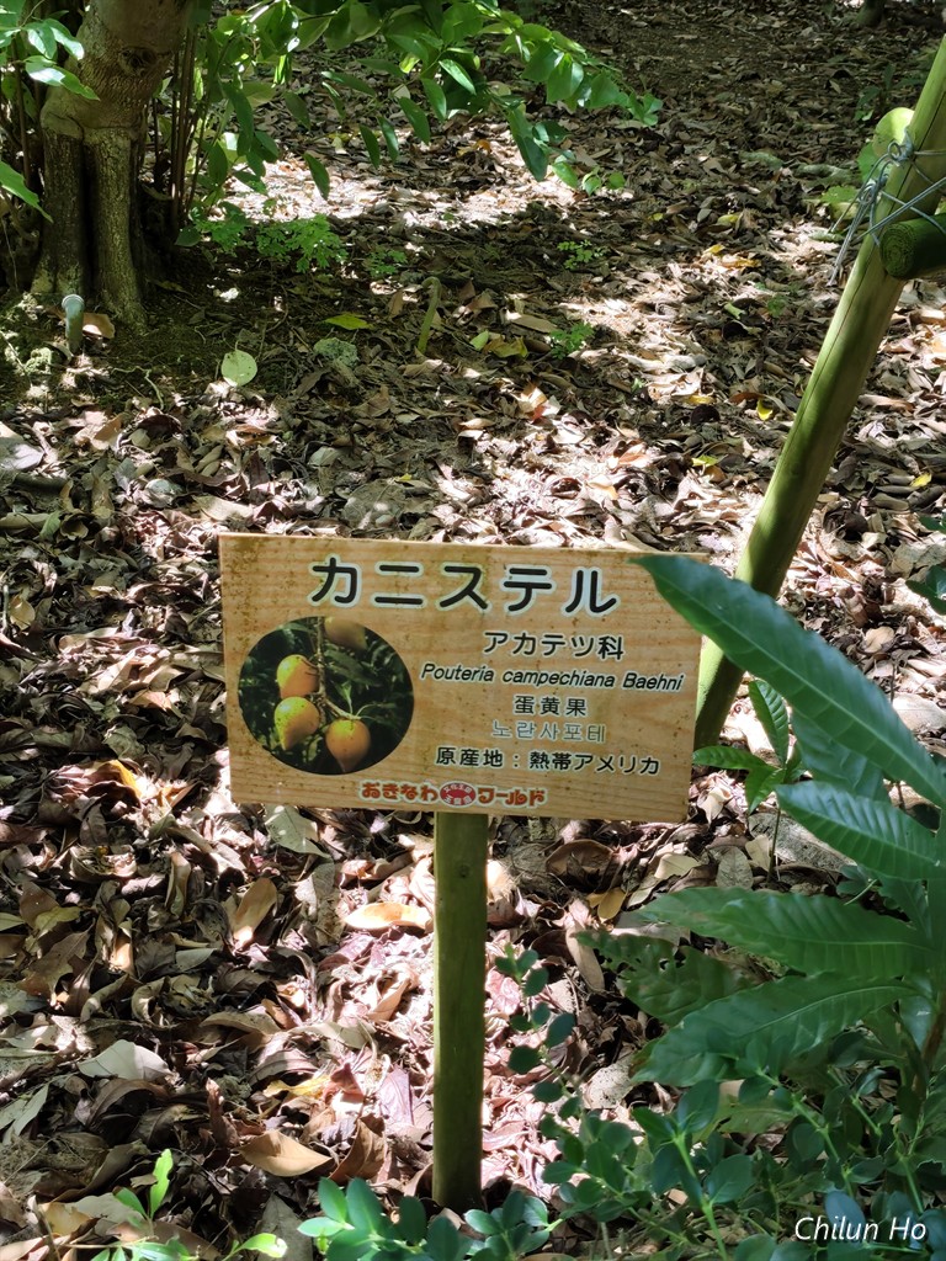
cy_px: 630
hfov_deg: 31.5
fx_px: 1676
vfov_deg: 41.2
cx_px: 473
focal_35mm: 46
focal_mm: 6.07
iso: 200
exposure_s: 1/454
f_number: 1.7
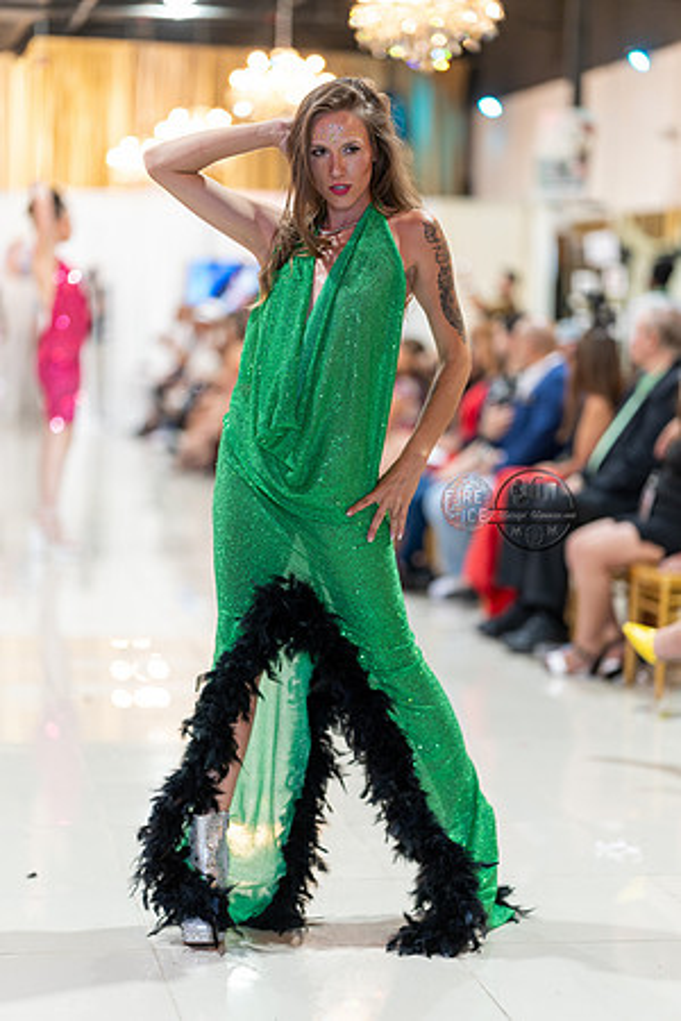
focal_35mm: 85
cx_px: 340
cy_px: 510
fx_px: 2412
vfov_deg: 23.9
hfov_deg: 16.1
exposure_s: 1/160
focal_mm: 85
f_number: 1.4
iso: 400
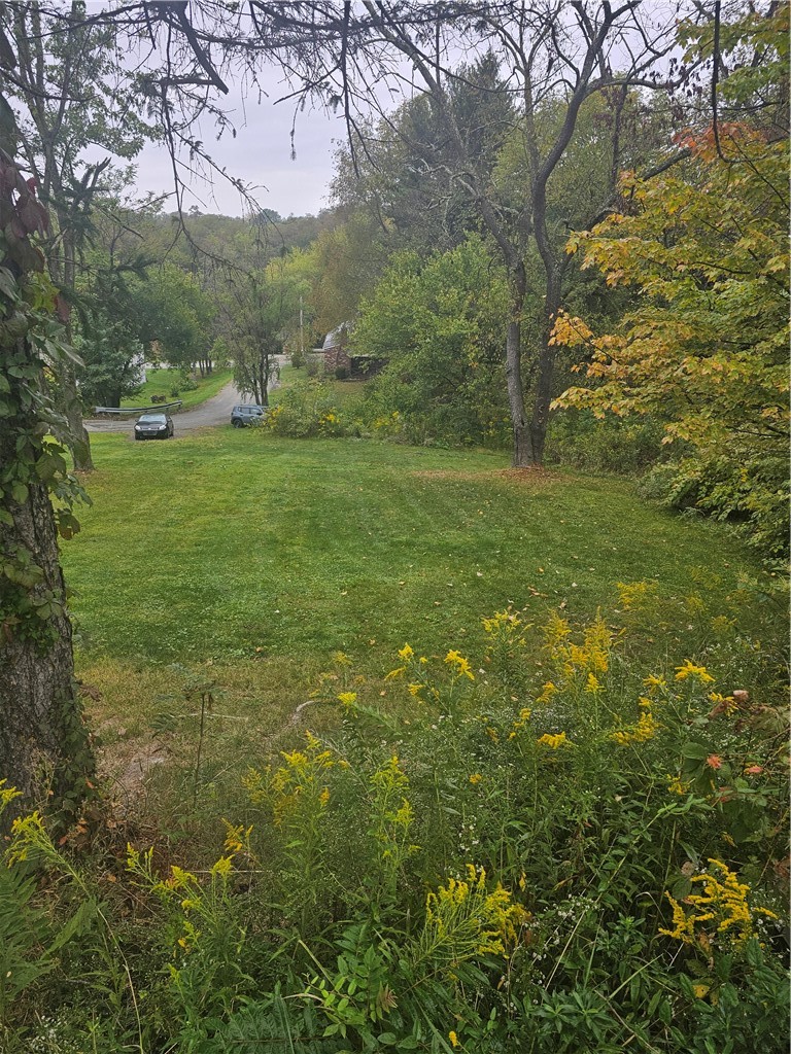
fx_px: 701
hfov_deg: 58.9
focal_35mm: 23
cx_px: 396
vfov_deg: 73.9
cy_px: 527
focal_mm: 6.3
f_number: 1.7
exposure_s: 1/180
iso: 50
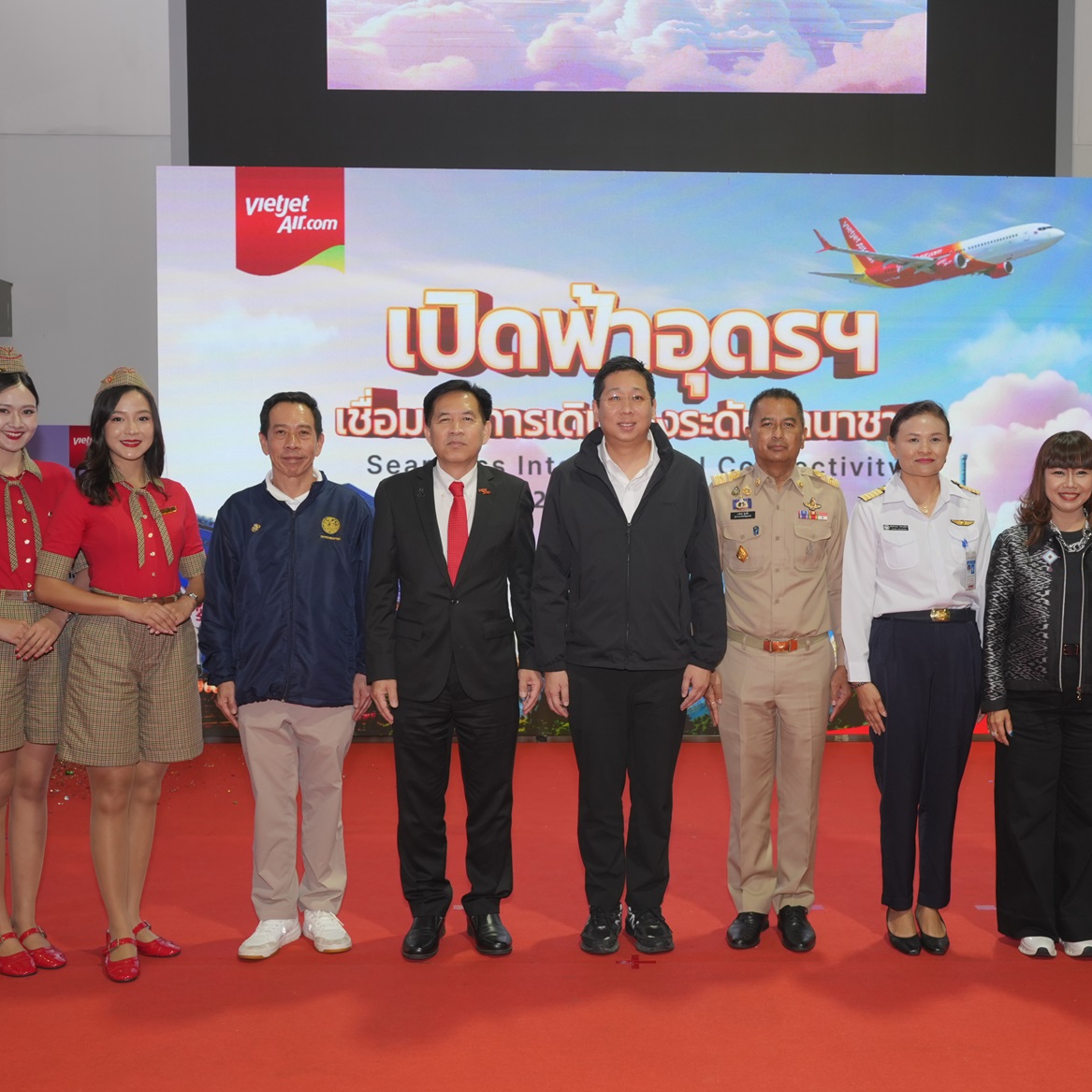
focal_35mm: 38
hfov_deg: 43.7
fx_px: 1356
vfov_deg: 43.9
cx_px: 639
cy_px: 554
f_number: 5
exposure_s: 1/100
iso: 800
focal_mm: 29
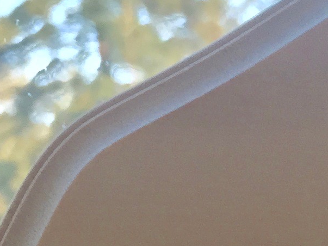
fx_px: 1487
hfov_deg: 11.8
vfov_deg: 8.7
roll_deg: +2.7
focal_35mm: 157
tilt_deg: -8.9
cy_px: 577
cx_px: 542
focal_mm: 4.15
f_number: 2.2
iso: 50
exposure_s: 1/120
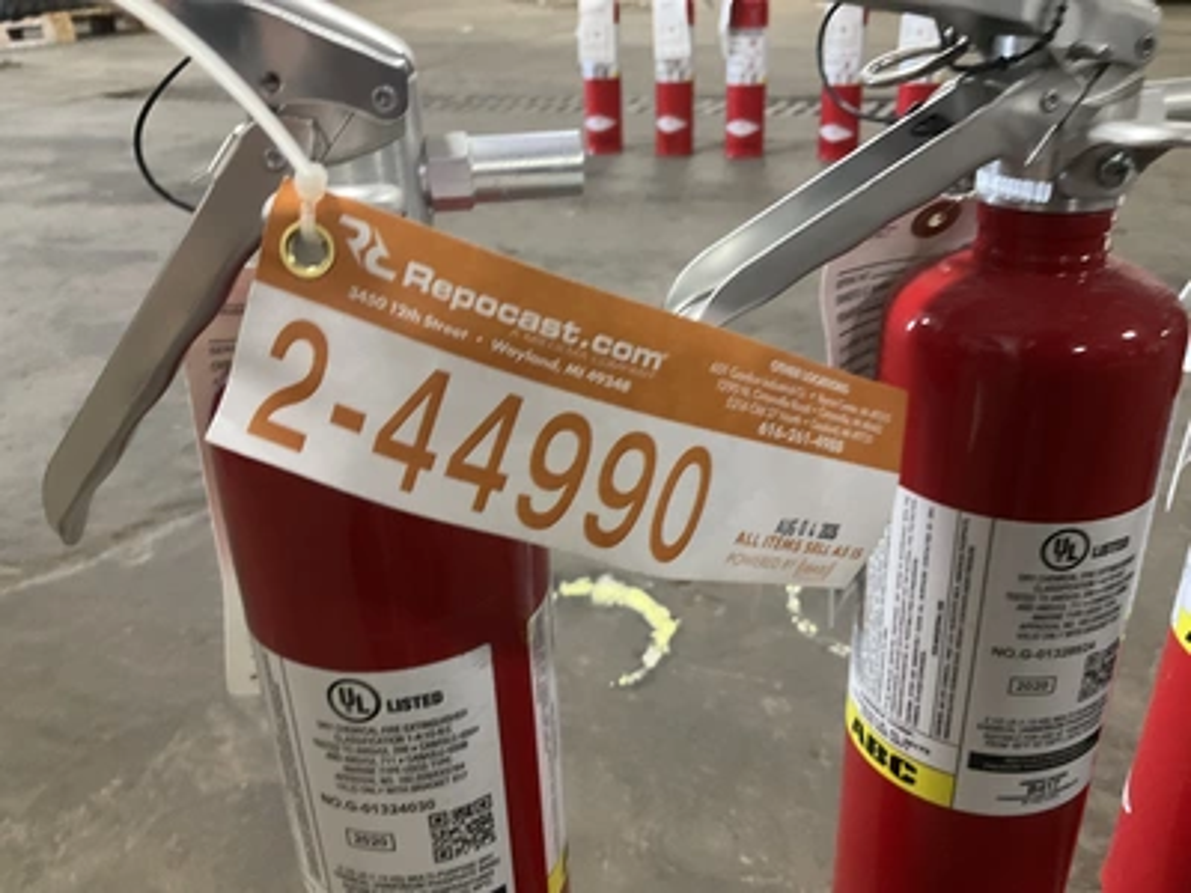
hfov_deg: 61.7
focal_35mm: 29
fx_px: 998
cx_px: 596
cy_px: 446
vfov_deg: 48.2
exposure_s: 1/40
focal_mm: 3
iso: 200
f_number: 1.8
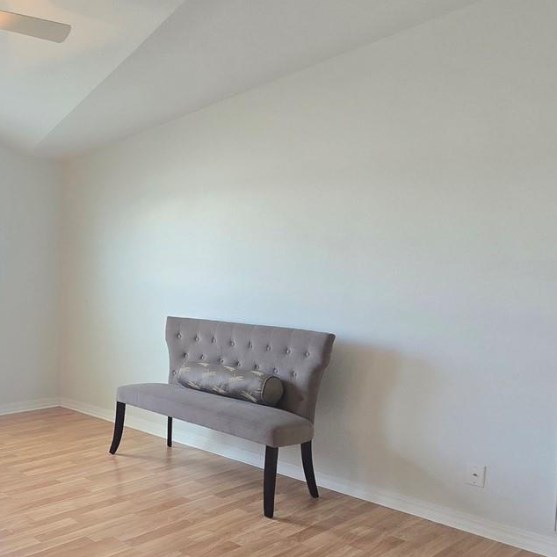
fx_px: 528
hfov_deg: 43.6
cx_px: -50
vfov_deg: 55.5
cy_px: 303
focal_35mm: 29
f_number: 2.2
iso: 125
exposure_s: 1/60
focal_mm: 2.2
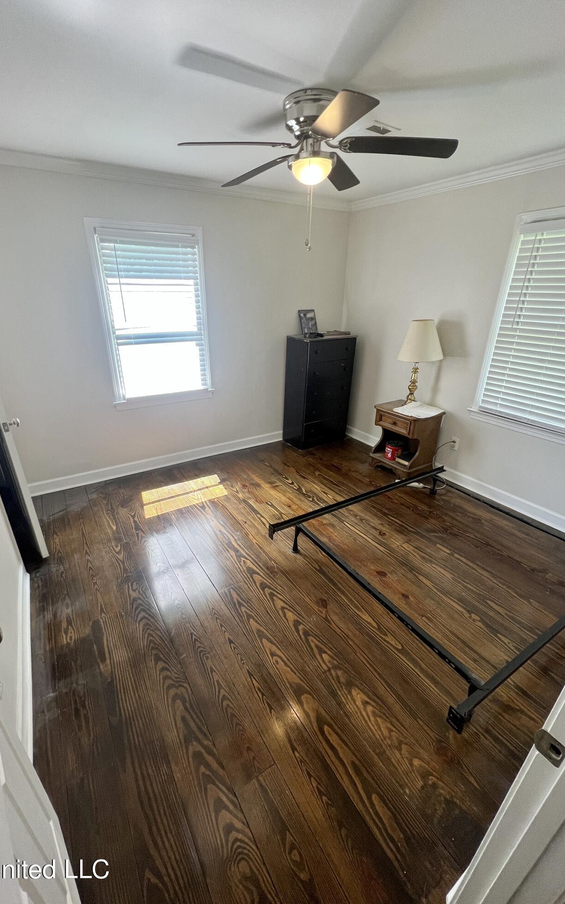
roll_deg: +0.4
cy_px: 452
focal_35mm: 14
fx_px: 345
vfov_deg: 105.3
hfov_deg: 78.5
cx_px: 265
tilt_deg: -23.5
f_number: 1.8
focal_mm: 1.57
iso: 100
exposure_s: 1/120
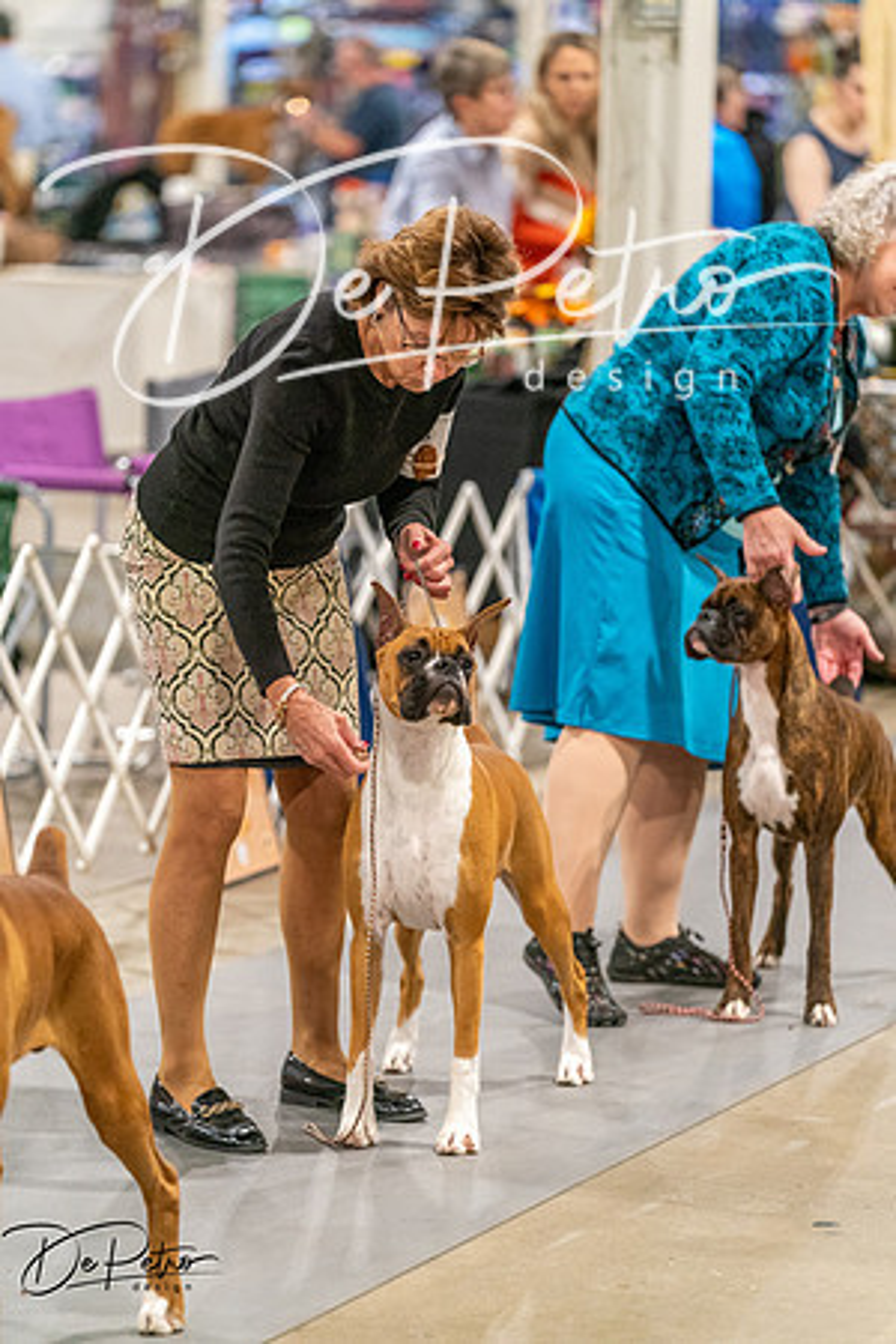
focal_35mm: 161
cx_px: 448
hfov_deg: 8.5
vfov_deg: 12.8
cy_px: 672
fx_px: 6010
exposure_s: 1/250
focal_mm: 161
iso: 6400
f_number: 3.2
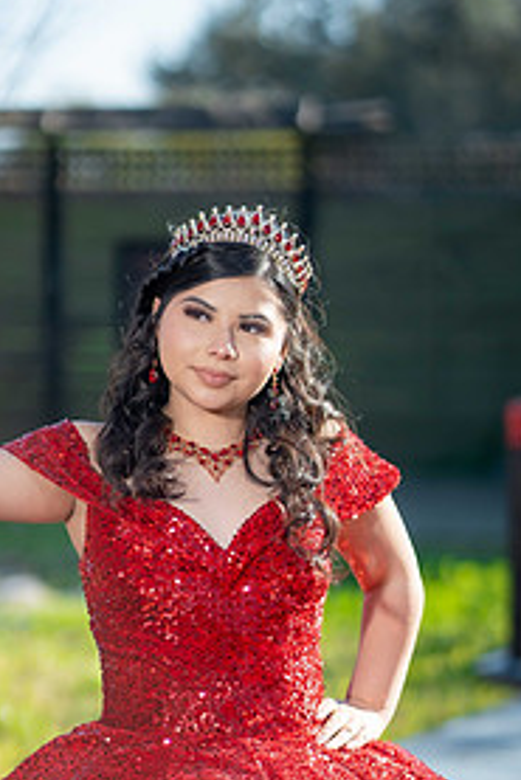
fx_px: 2992
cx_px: 189
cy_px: 566
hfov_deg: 9.9
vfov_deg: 14.8
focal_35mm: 138
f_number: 1.8
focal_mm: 85
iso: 250
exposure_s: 1/3200
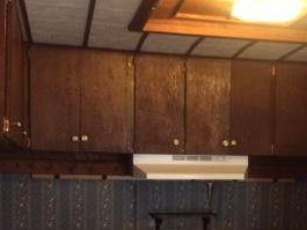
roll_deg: -0.8
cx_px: 251
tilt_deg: -4.6
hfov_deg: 27.2
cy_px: 227
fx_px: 621
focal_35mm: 70
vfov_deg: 20.4
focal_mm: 4.15
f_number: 2.2
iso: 320
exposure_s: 1/20
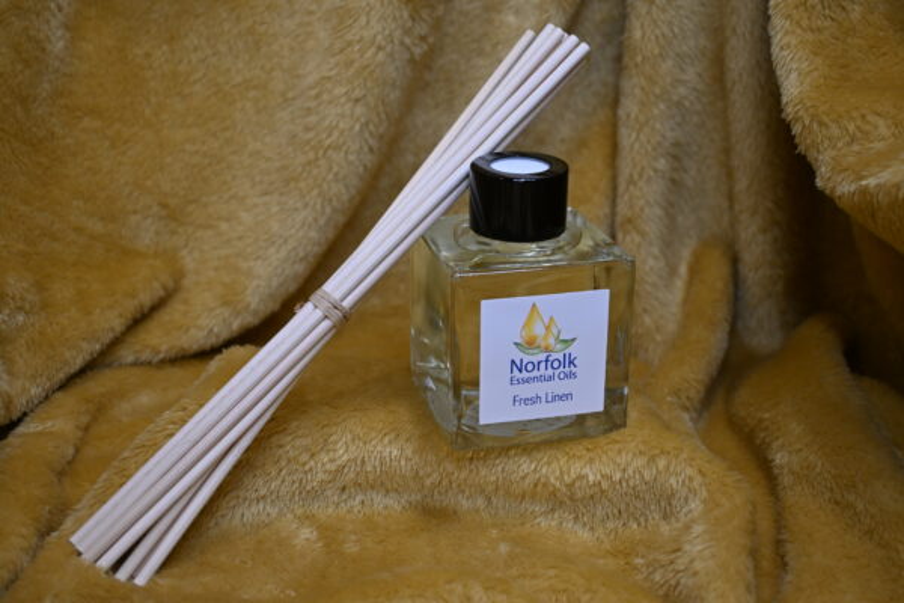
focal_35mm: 49
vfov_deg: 27.7
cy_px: 302
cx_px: 452
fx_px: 1224
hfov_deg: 40.5
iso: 400
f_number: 5
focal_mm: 32.5
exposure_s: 1/200
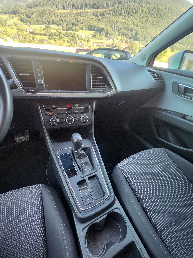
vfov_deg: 106.2
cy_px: 129
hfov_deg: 89.9
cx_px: 96
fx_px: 97
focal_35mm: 13
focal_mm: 1.74
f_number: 2.2
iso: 250
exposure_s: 1/50
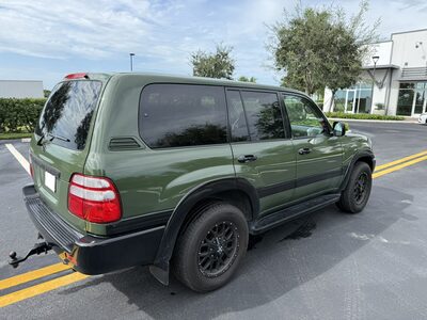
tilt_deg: -10.8
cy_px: 160
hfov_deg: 71.6
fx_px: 296
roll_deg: -1.0
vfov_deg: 56.8
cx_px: 214
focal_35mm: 24
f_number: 1.78
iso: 100
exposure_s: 1/2611
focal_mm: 6.76
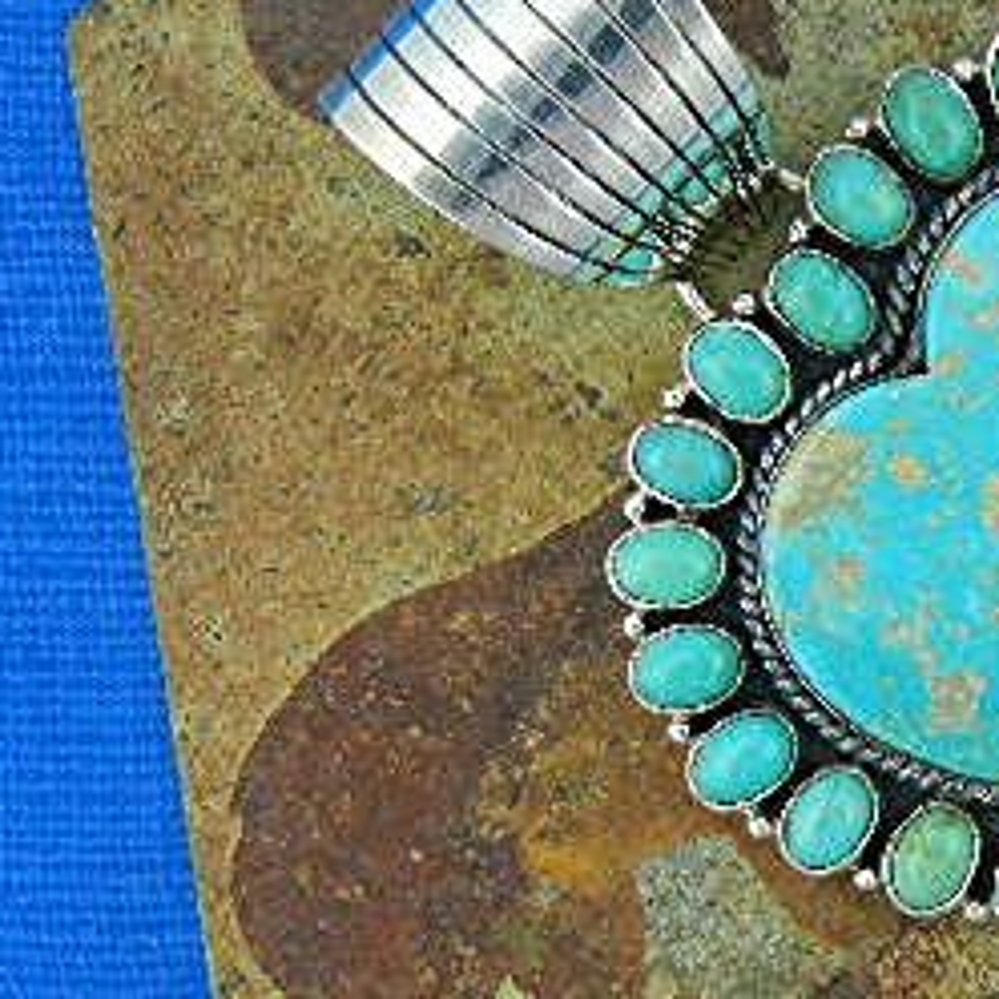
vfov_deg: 19.5
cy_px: 548
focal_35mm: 89
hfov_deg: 18.7
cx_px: 1124
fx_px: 2906
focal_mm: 7.1
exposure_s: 1/7.4
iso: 200
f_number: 3.7
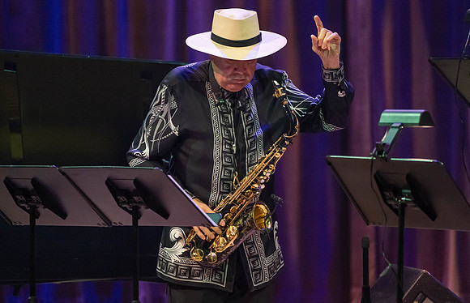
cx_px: 250
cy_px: 183
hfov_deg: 4.1
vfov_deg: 2.6
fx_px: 6580
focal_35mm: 509
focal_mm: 400
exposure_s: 1/320
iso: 3200
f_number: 5.6
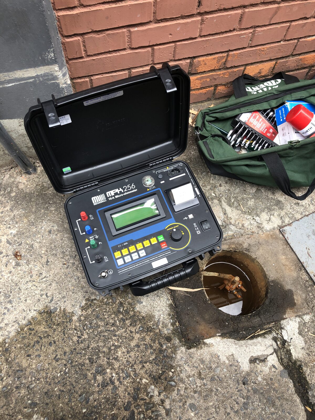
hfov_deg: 49.7
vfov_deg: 63.4
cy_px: 210
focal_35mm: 28
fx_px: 340
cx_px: 158
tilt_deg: -67.3
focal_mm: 3.99
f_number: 1.8
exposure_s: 1/120
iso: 25
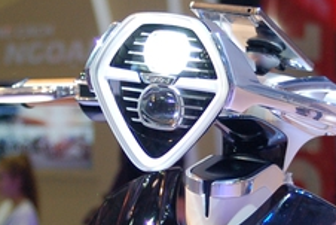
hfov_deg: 11.3
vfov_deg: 7.6
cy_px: 94
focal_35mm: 181
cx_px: 208
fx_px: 1690
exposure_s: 1/180
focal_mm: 42
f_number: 4
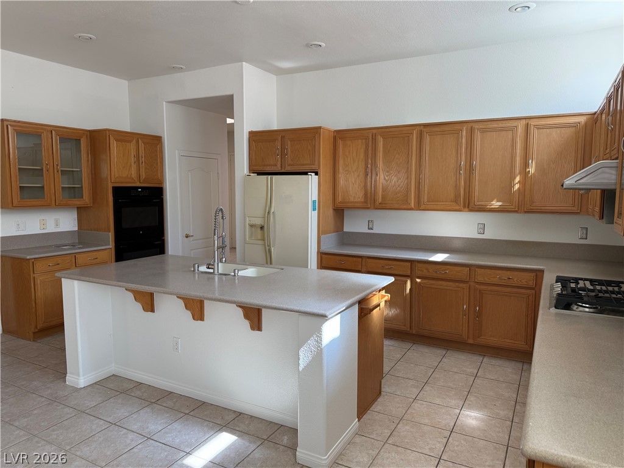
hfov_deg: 71.6
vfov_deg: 56.8
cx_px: 312
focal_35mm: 24
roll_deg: -0.2
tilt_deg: -3.9
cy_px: 234
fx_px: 433
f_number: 1.78
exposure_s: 1/139
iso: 80
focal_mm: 6.76
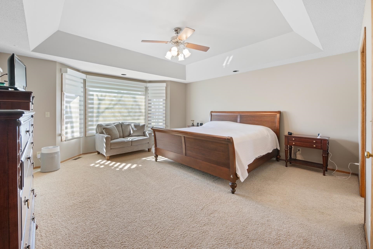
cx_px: 186
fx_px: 145
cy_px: 124
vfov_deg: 81.2
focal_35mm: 14
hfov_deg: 104.3
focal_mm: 14
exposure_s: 1/3
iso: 400
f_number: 7.1
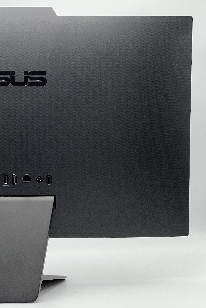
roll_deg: +2.1
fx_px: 918
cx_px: 6
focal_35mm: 107
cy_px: 154
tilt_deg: -4.5
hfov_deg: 12.7
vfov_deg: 19.1
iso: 100
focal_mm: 9
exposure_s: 1/99
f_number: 2.8
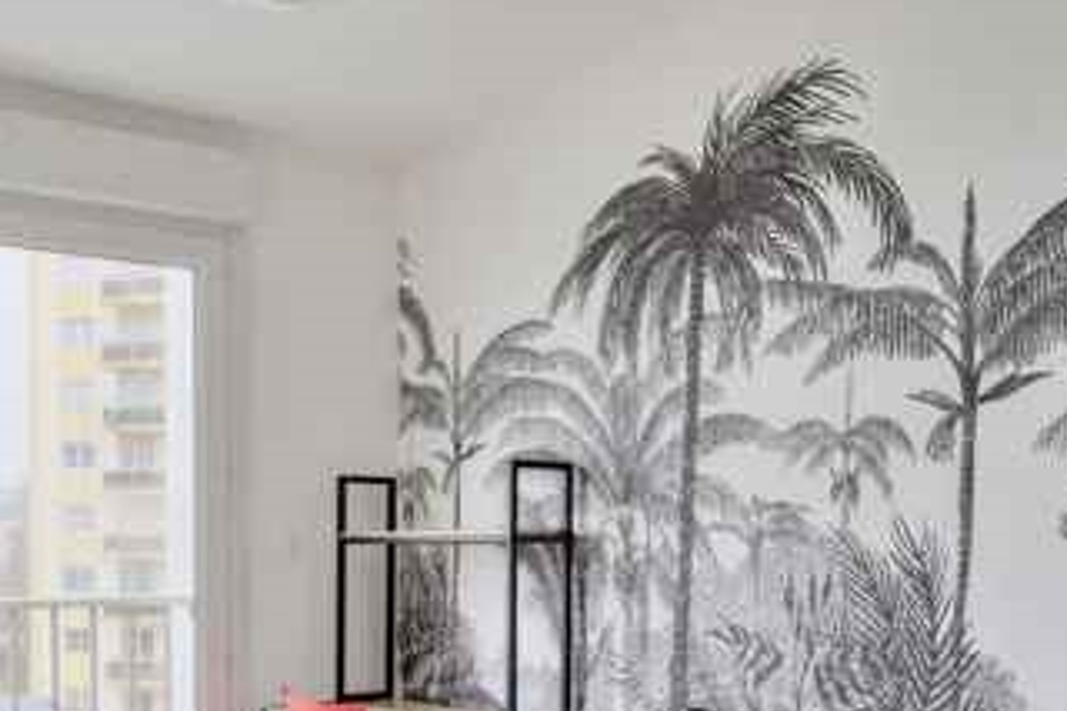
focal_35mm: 40
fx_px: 1185
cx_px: 317
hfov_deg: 47.3
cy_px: 609
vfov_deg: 32.1
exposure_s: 1/100
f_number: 8
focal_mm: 16
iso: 800
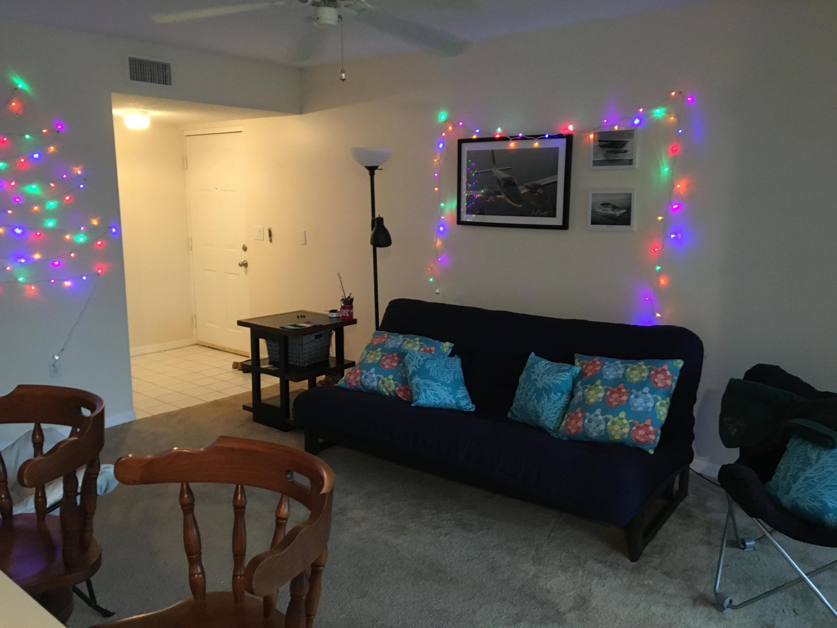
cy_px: 314
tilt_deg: -8.0
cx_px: 418
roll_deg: -1.3
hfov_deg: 61.7
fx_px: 701
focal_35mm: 29
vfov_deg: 48.2
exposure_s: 1/20
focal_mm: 4.15
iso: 200
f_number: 2.2
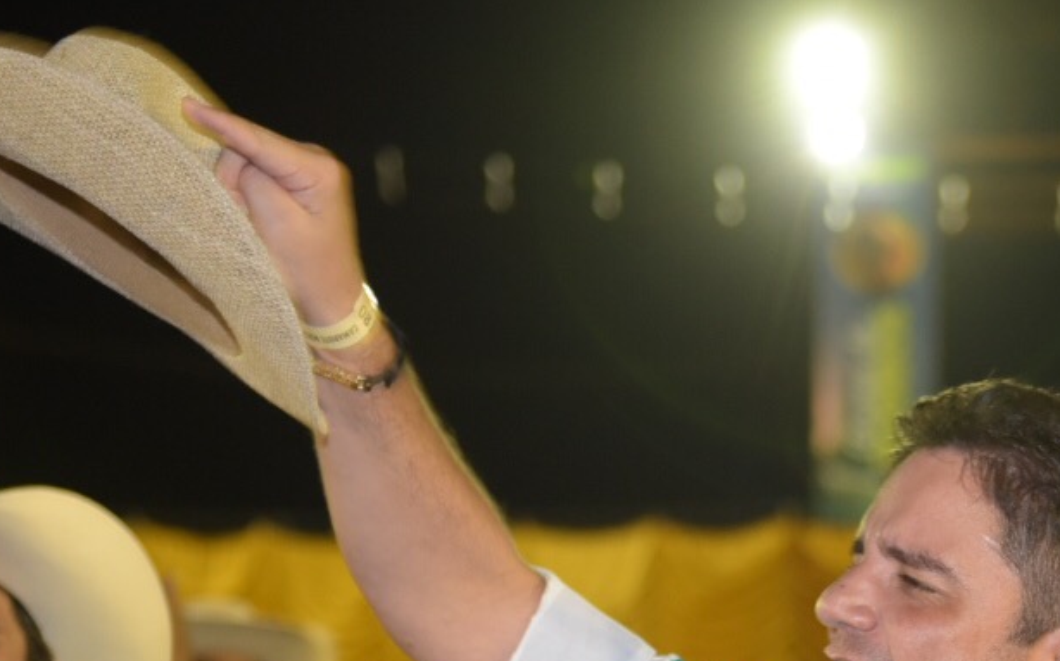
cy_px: 873
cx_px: 879
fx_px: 4273
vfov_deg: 8.7
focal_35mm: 148
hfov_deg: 14.0
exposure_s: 1/125
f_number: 2.8
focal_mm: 55
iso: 1600
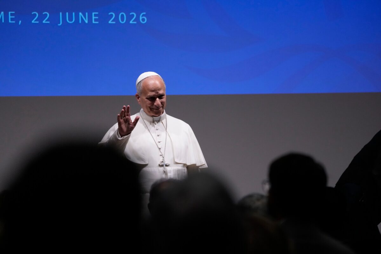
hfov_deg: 7.2
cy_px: 127
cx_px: 190
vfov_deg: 4.8
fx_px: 3048
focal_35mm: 288
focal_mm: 288
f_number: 5.6
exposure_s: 1/800
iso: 4000
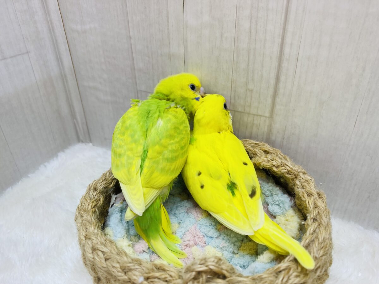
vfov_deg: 53.1
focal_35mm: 26
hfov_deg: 67.3
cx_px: 190
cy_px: 142
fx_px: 285
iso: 80
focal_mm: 4.25
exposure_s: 1/100
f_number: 1.8
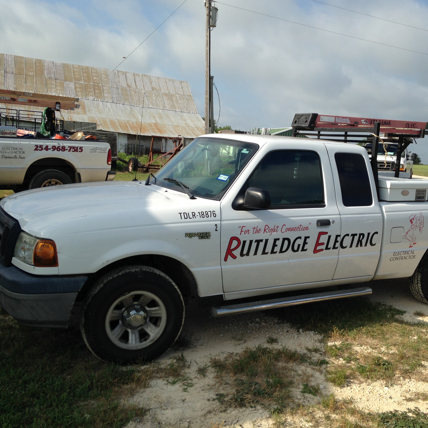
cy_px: 214
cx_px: 259
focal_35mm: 39
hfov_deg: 42.6
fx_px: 546
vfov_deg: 42.8
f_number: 2.4
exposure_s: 1/1391
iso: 50
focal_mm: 4.12
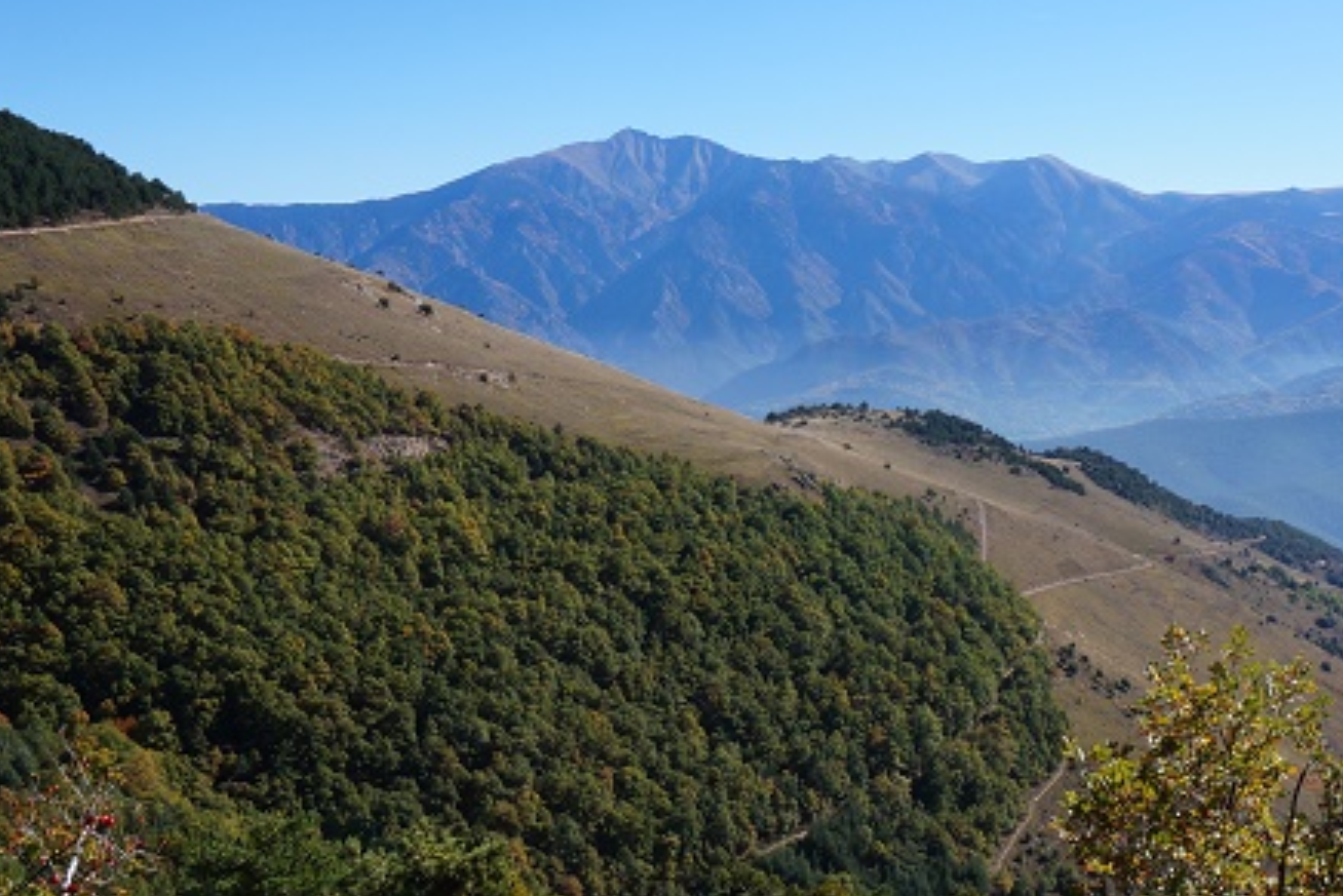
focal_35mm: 44
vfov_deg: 30.5
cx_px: 847
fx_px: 1642
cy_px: 500
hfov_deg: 44.1
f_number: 16
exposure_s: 1/160
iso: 200
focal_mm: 16
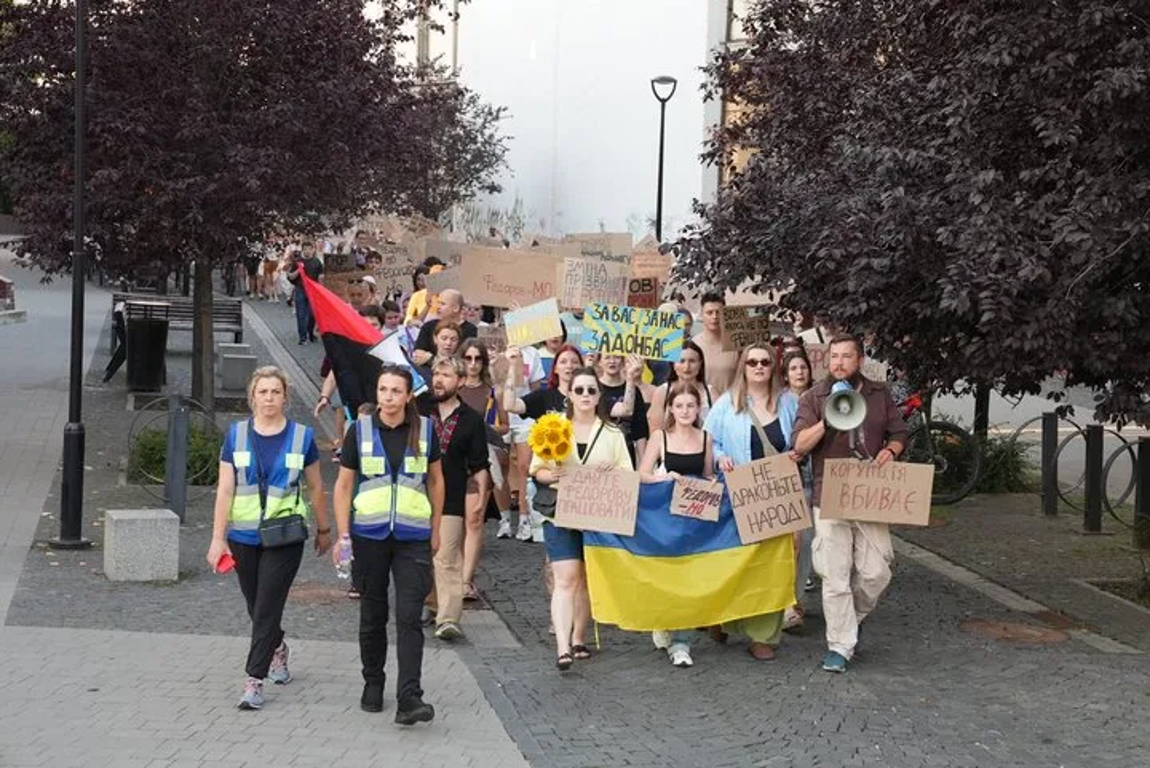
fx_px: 2237
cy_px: 384
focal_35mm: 70
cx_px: 575
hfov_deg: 28.8
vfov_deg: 19.5
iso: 3200
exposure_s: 1/250
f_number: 8
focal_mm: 70
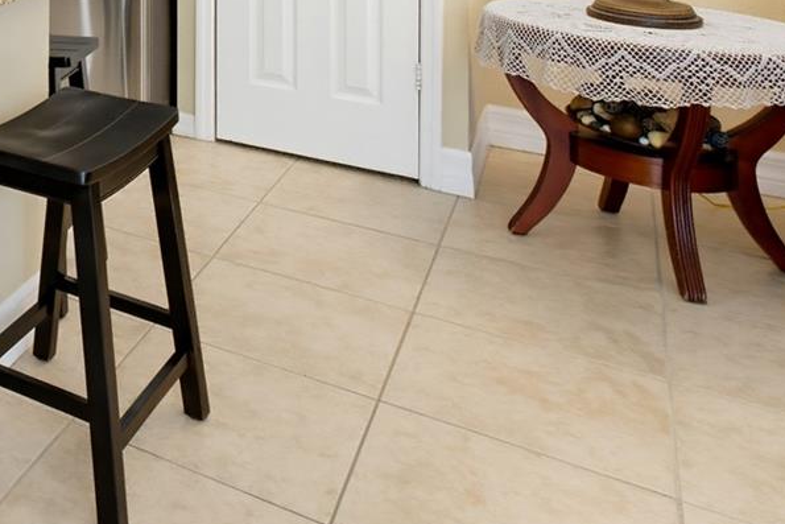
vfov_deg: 25.7
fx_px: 967
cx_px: -232
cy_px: -167
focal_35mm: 44
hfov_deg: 32.9
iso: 2000
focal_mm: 11
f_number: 13
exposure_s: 1/6
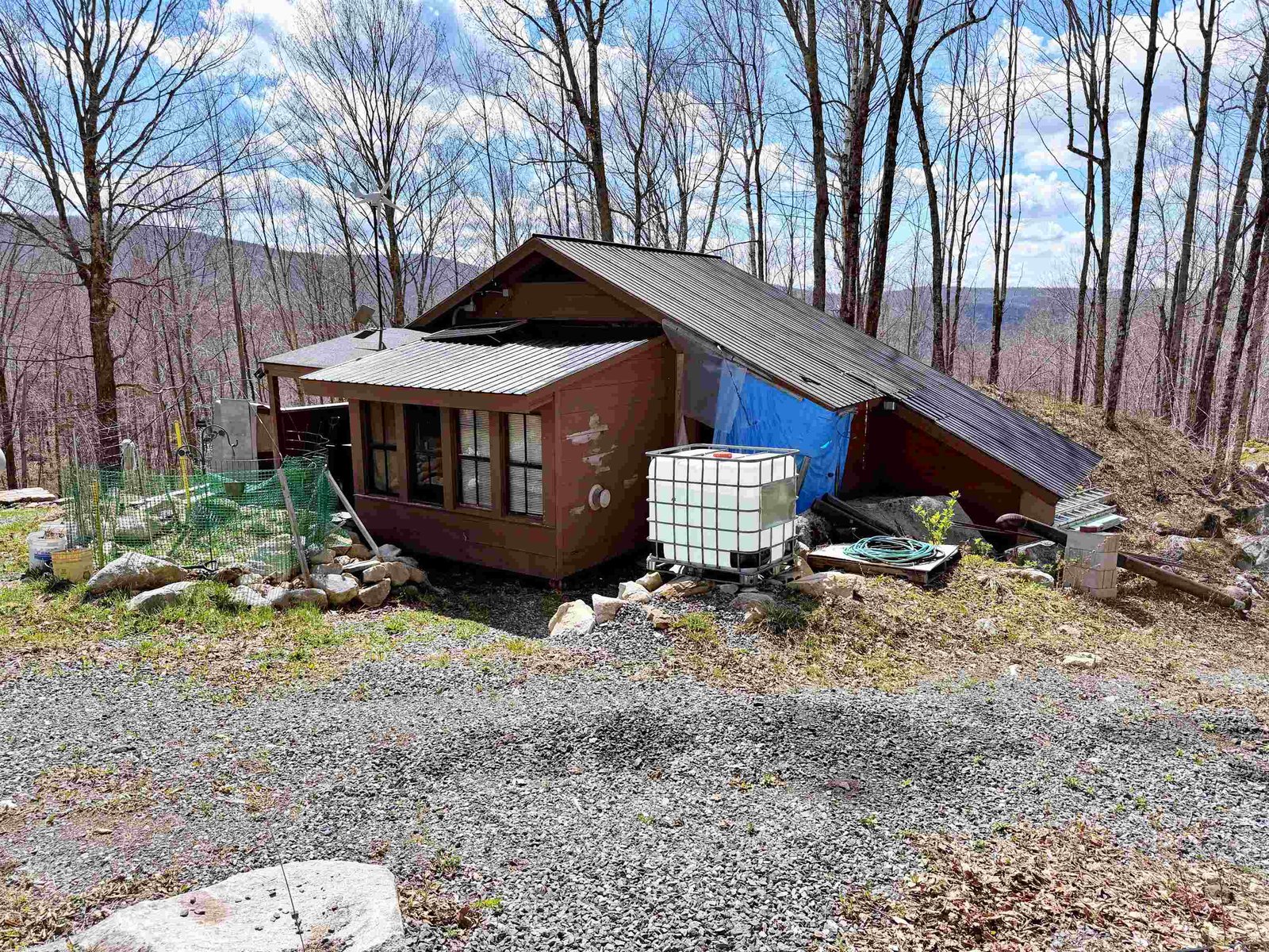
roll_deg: -0.6
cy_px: 476
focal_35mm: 24
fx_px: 880
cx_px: 634
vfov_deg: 56.8
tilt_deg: -11.3
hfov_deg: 71.6
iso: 80
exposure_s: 1/3953
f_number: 1.78
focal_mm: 6.76
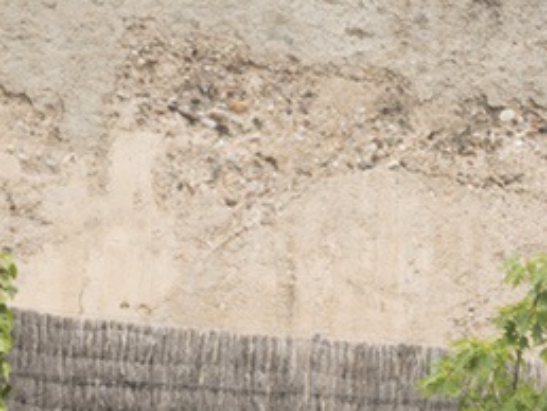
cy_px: 636
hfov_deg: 4.8
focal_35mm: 379
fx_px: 5995
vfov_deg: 3.9
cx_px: 1968
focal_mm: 64
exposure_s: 1/4
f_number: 16
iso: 100
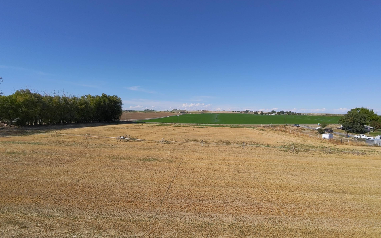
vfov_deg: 65.0
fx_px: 187
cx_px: 191
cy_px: 115
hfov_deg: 91.1
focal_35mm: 18
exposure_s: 1/567
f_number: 2.55
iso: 294
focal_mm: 16
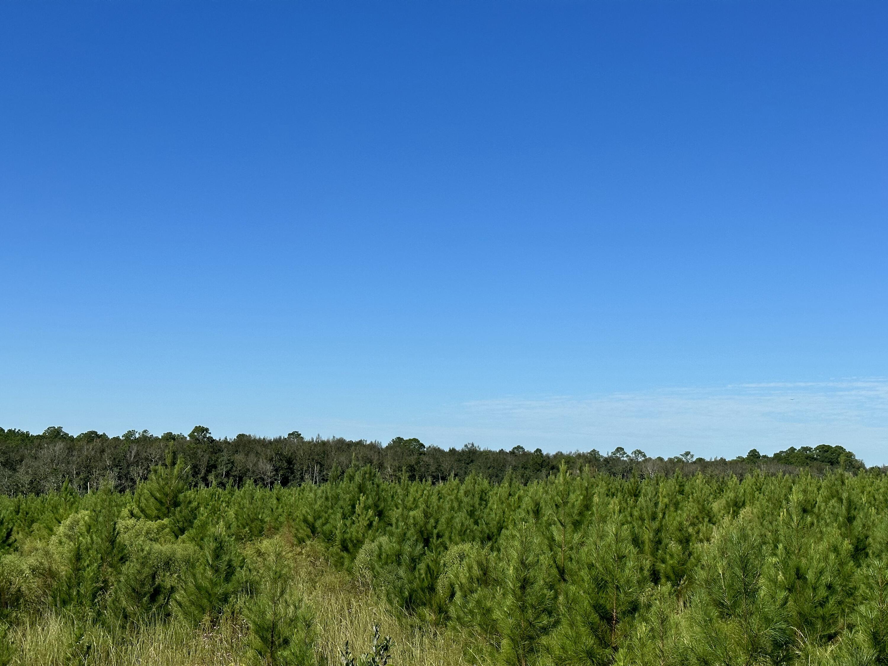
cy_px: 333
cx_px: 444
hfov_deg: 39.7
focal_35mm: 48
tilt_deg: +7.8
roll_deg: -2.4
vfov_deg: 30.3
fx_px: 1231
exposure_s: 1/6211
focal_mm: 6.86
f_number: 1.78
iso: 64
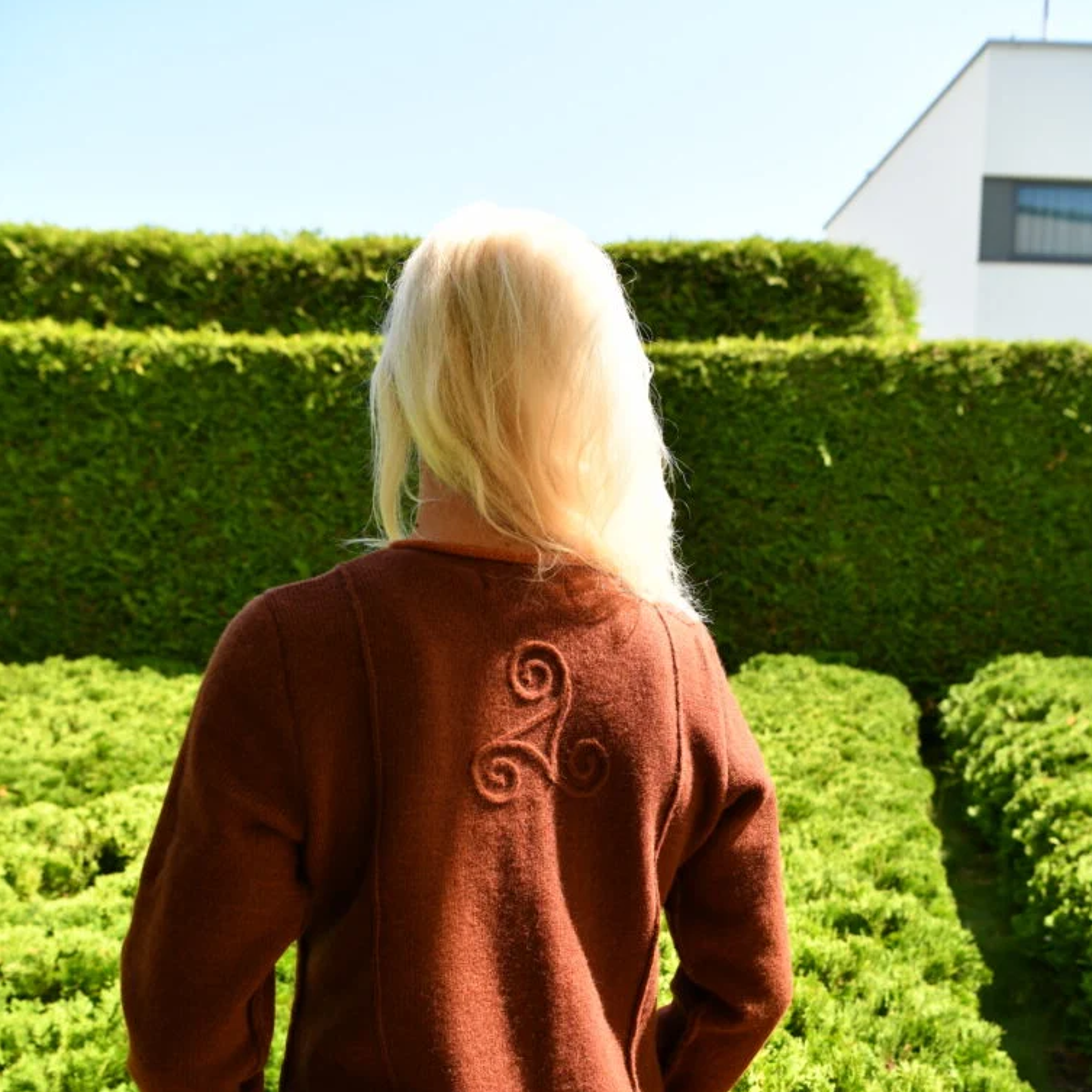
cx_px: 555
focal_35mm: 39
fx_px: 1392
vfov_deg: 41.8
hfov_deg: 42.8
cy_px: 798
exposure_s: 1/125
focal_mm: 30
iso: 100
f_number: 5.6
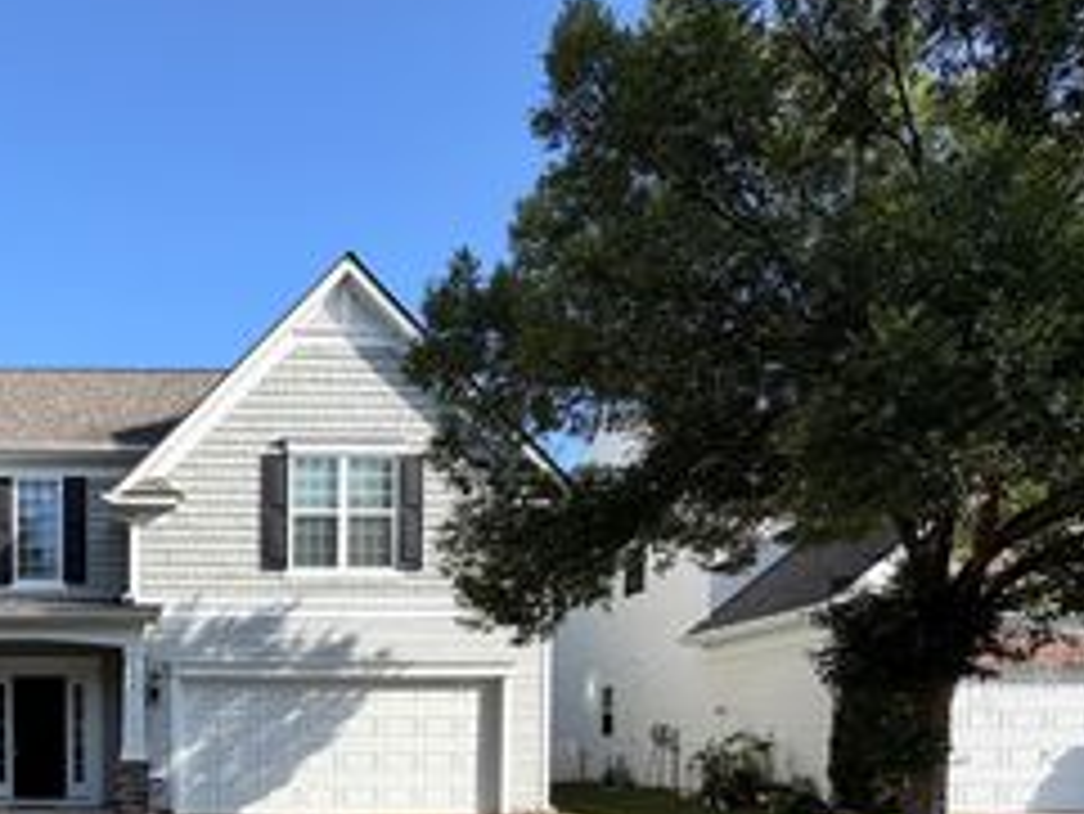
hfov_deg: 56.8
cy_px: 771
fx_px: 909
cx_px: 207
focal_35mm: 29
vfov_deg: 43.0
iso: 40
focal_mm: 2.22
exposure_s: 1/770
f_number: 2.2
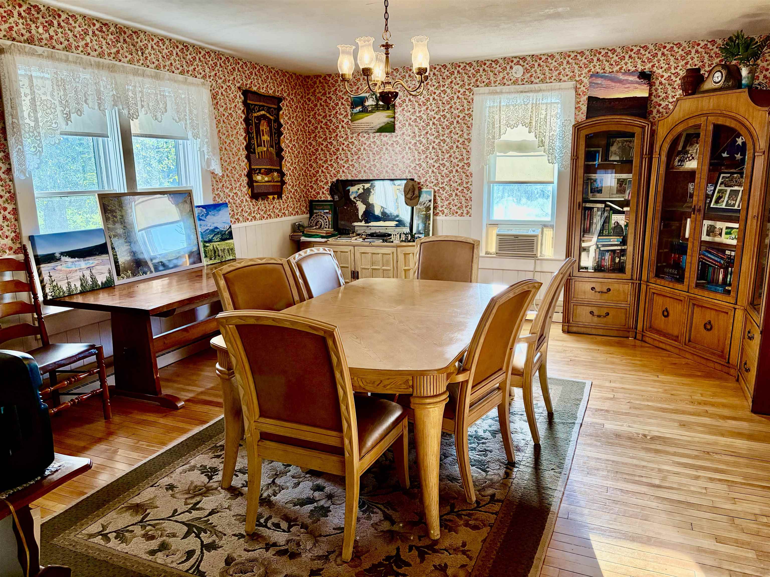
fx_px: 578
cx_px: 385
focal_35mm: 26
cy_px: 288
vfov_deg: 53.1
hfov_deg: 67.3
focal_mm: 5.96
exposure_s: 1/120
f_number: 1.6
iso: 200
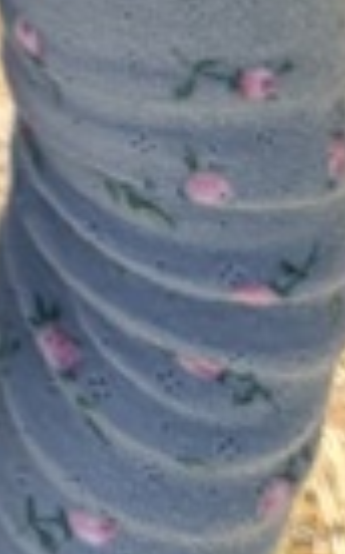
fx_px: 3075
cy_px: -1289
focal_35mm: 204
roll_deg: +3.2
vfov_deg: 8.2
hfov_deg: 5.9
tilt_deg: -26.2
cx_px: -774
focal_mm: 5.96
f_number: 1.6
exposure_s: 1/1517
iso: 50
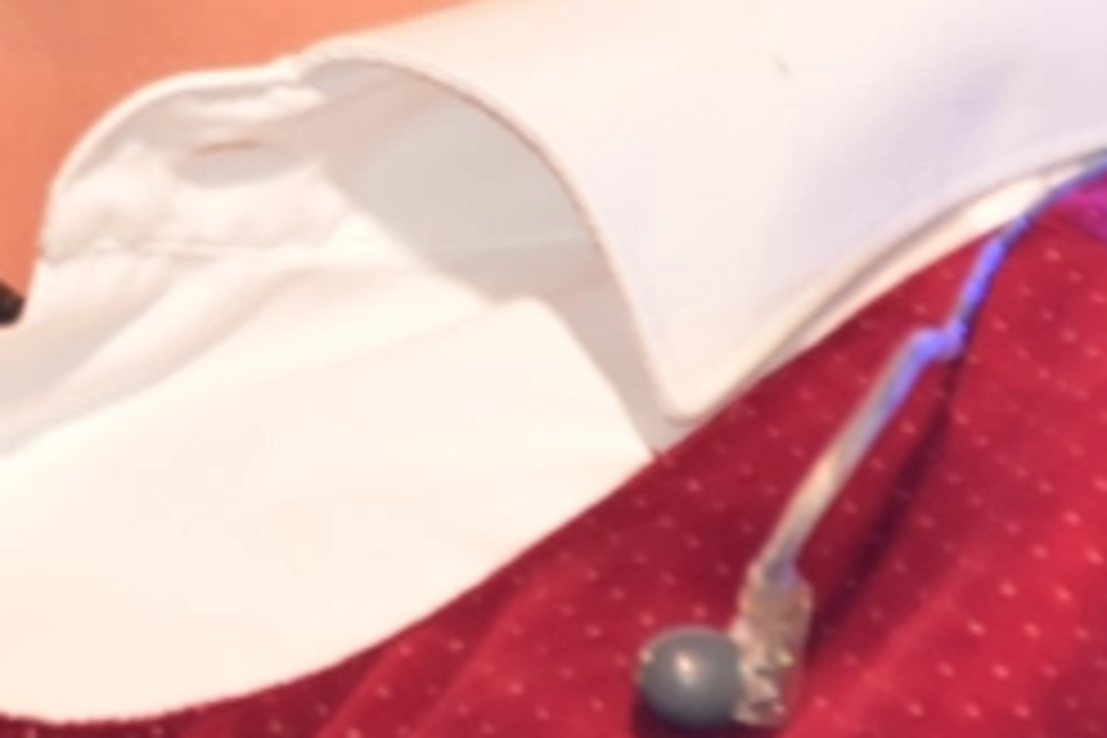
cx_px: -1494
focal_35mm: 685
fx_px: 21063
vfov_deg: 2.0
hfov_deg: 3.0
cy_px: 270
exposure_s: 1/60
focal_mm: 75
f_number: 5.3
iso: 800
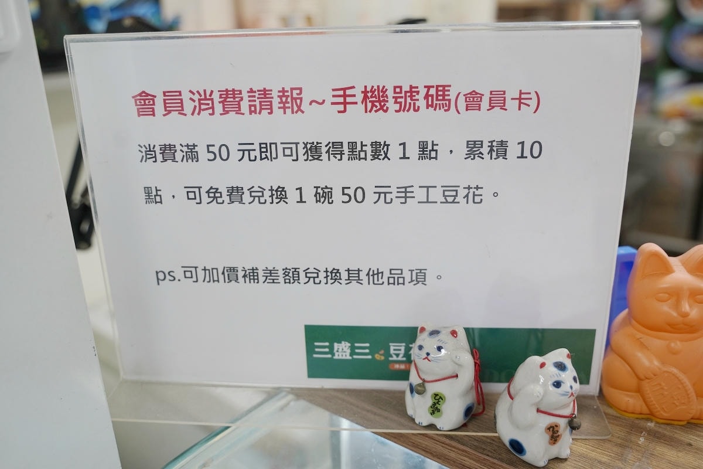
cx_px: 352
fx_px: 625
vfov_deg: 41.1
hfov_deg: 58.7
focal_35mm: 32
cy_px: 234
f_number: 4
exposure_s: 1/60
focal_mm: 32
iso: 640
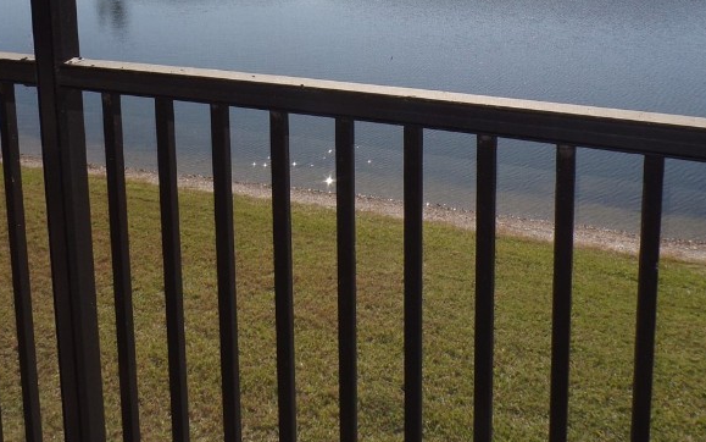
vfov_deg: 26.7
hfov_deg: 44.1
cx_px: 276
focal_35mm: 45
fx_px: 866
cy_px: -23
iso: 80
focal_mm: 4.3
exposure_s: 1/280
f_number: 5.8
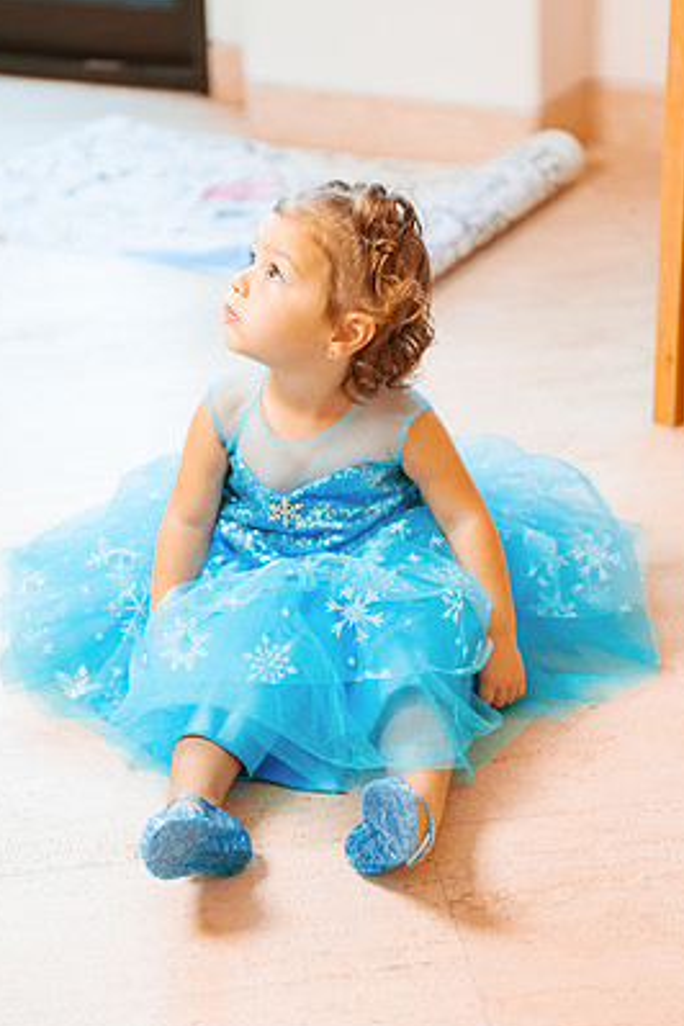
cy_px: 491
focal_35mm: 79
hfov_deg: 17.3
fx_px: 2251
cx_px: 327
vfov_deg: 25.7
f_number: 2.8
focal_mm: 70
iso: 640
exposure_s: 1/125
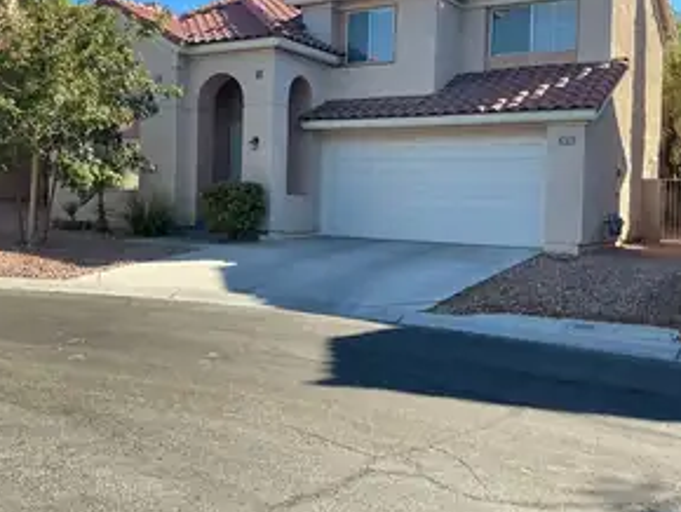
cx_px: 265
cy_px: 207
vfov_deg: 35.9
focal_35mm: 40
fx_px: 788
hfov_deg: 46.4
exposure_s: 1/389
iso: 25
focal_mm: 3
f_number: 1.8
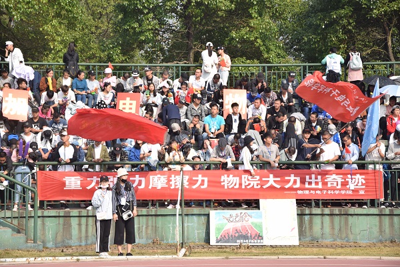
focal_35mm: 112
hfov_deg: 18.2
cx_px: 200
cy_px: 134
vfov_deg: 12.2
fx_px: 1250
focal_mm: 75
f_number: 5.3
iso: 200
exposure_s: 1/640
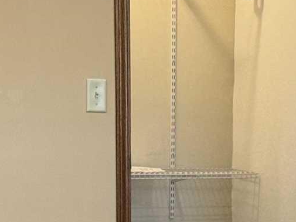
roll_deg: -2.8
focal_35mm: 146
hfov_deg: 13.2
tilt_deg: -10.4
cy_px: 282
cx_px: 345
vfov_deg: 10.0
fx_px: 1249
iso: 125
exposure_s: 1/60
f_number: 1.78
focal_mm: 6.76
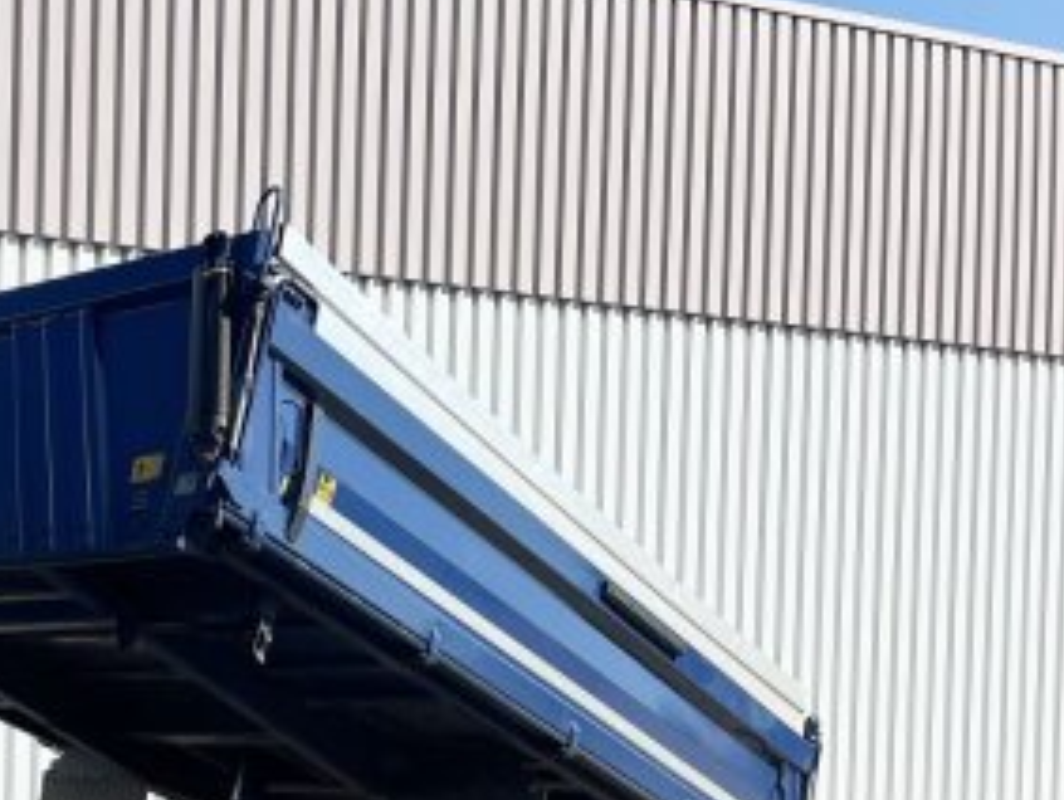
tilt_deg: -1.0
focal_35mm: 59
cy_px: 823
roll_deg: -1.4
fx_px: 1815
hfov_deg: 29.6
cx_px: -87
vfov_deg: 23.7
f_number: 1.5
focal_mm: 5.7
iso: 50
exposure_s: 1/3356
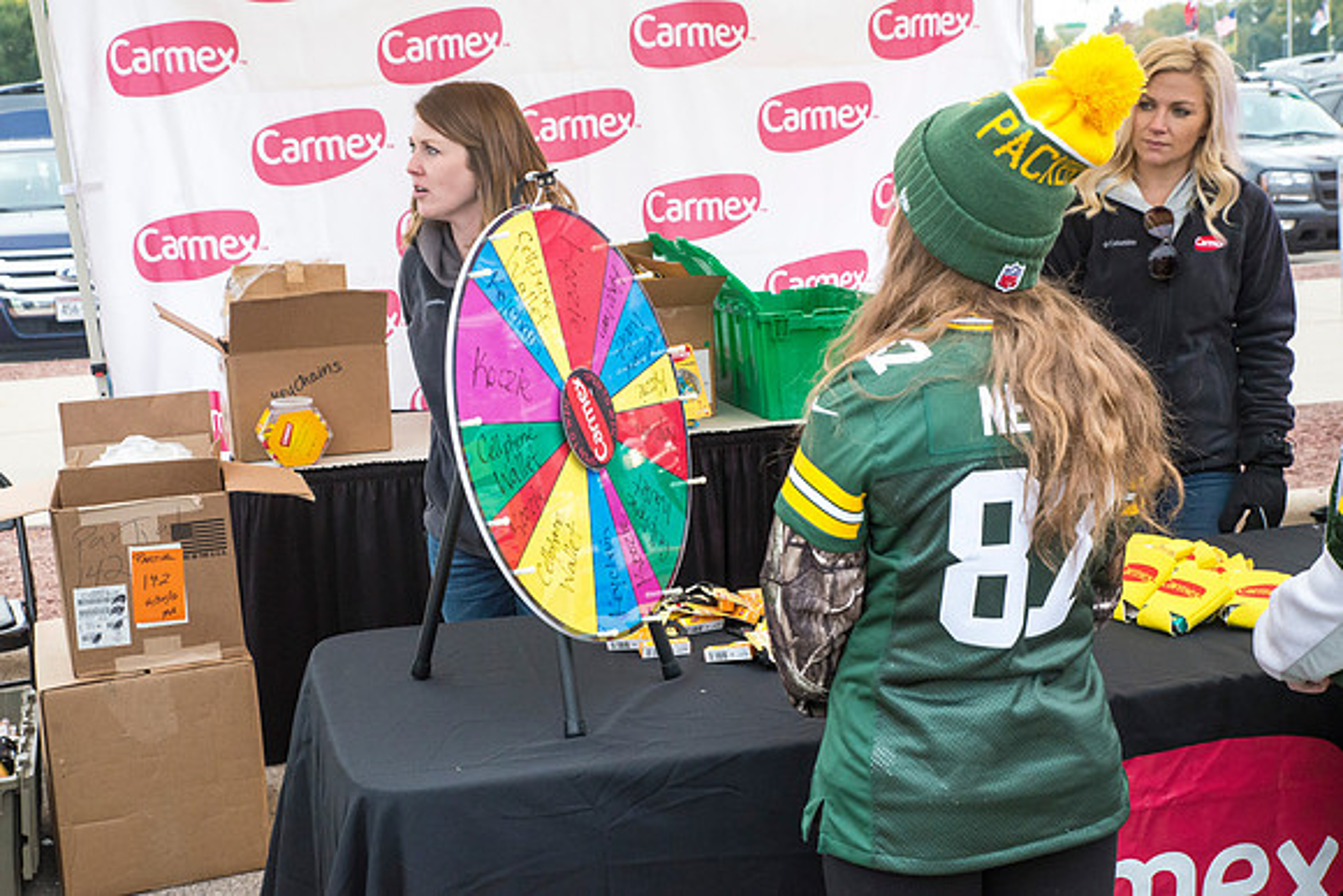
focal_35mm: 48
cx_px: 672
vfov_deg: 28.1
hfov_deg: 41.1
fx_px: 1791
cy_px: 448
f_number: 9
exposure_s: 1/400
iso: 4000
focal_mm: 48
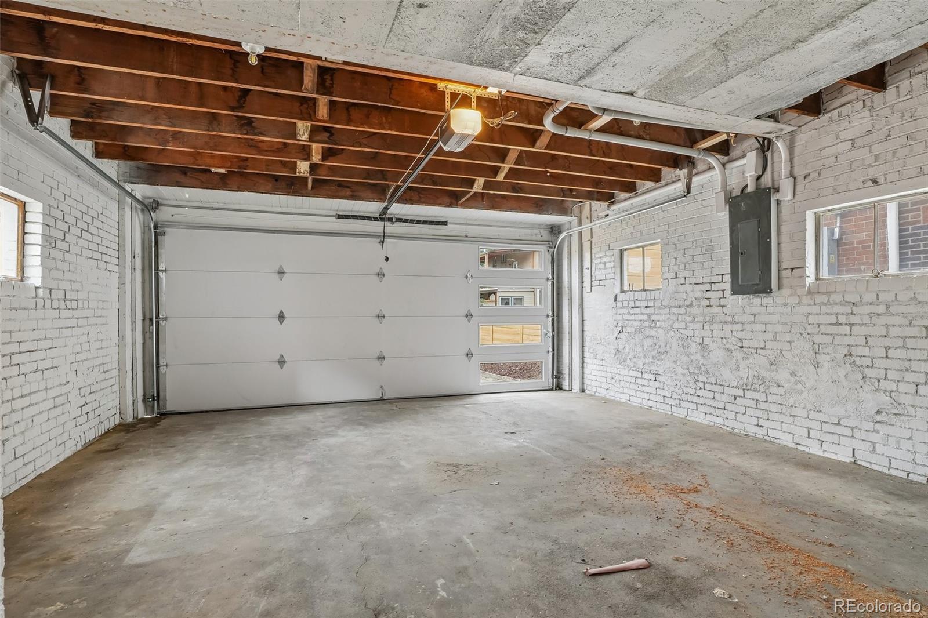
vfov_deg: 72.0
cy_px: 309
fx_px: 425
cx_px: 464
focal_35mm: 16
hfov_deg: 95.0
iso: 500
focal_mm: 11
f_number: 8
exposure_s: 1/20
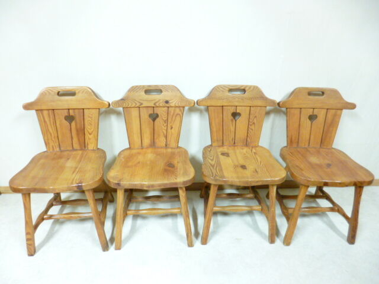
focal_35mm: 24
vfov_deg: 56.8
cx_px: 190
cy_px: 142
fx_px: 263
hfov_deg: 71.6
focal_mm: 4.3
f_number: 2.5
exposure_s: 1/10
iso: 400
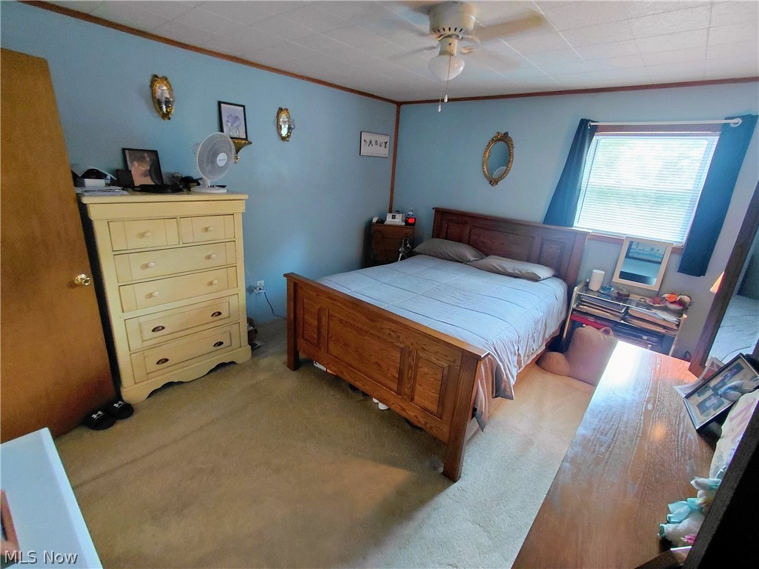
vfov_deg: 78.1
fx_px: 351
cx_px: 380
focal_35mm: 16
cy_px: 284
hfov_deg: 94.5
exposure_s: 1/30
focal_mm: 1.64
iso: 250
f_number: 2.2
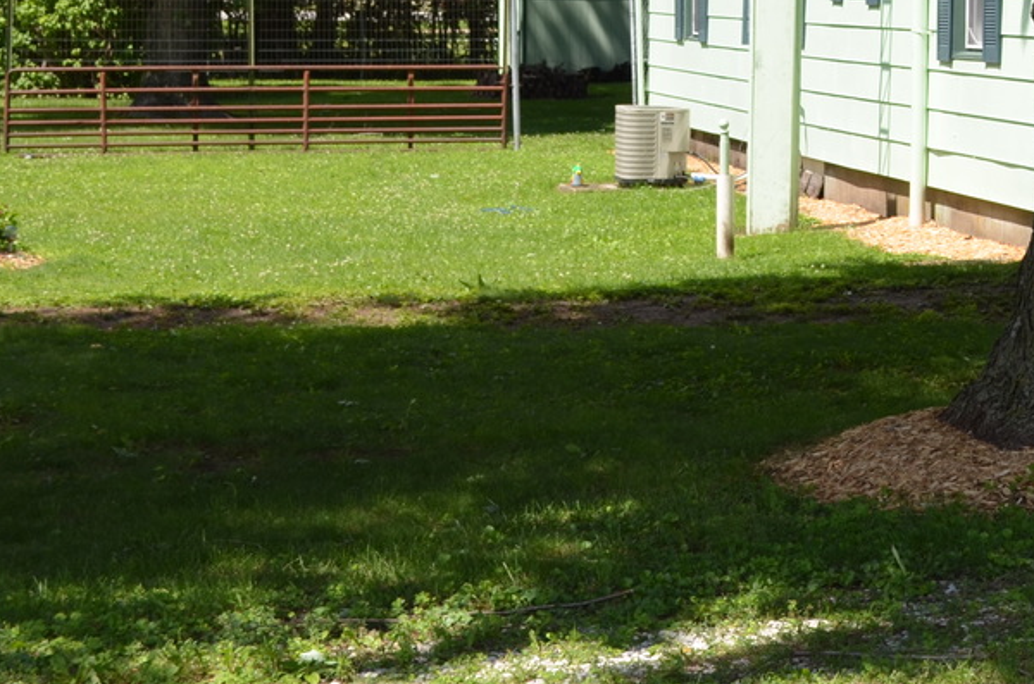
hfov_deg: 18.1
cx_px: 1307
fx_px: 3037
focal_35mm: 106
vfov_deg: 12.7
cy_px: -28
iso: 100
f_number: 7.1
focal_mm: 26
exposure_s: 1/200
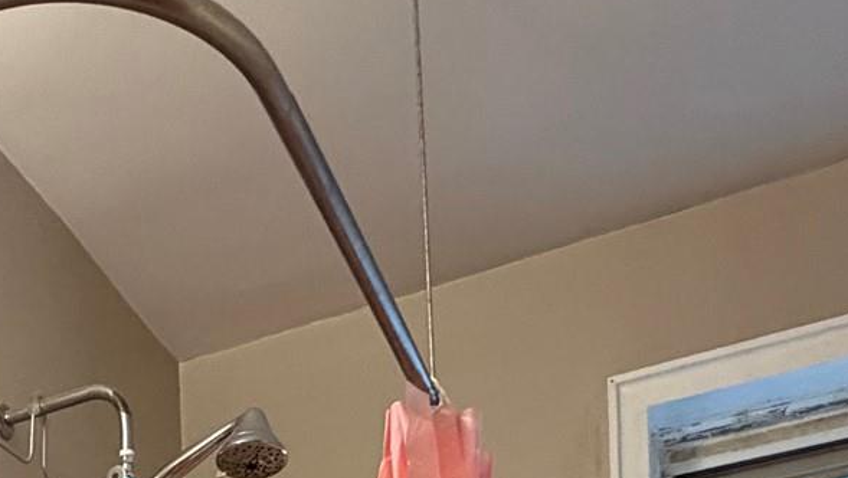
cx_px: 95
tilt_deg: +0.4
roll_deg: +1.1
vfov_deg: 16.1
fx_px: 1192
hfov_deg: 36.8
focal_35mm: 53
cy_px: 1018
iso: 500
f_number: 2.2
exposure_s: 1/60
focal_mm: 2.22
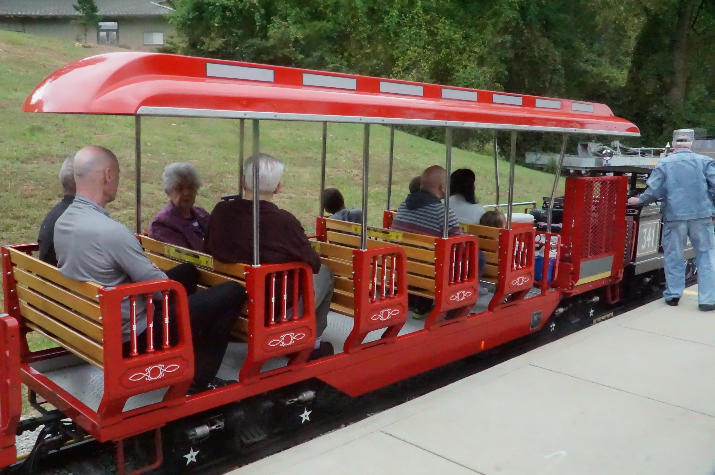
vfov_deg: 39.9
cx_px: 358
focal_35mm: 33
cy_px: 238
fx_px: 655
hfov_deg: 57.3
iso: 20000
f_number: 18
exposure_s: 1/2000
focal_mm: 22
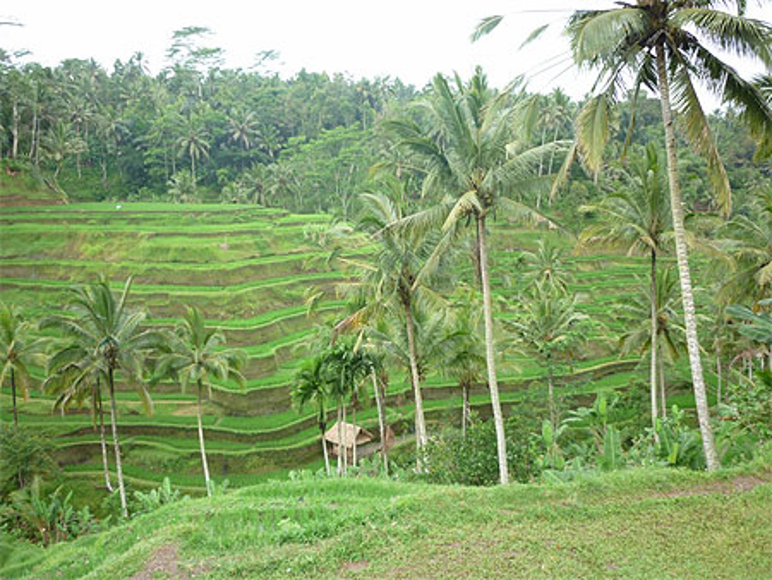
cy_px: 290
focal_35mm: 33
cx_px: 386
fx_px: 736
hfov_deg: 55.3
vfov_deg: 43.0
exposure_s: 1/60
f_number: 2.8
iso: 80
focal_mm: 5.5
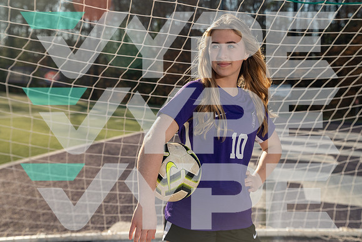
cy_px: 121
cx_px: 181
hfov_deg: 38.9
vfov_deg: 26.5
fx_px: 513
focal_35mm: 51
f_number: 4.5
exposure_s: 1/250
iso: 200
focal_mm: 51
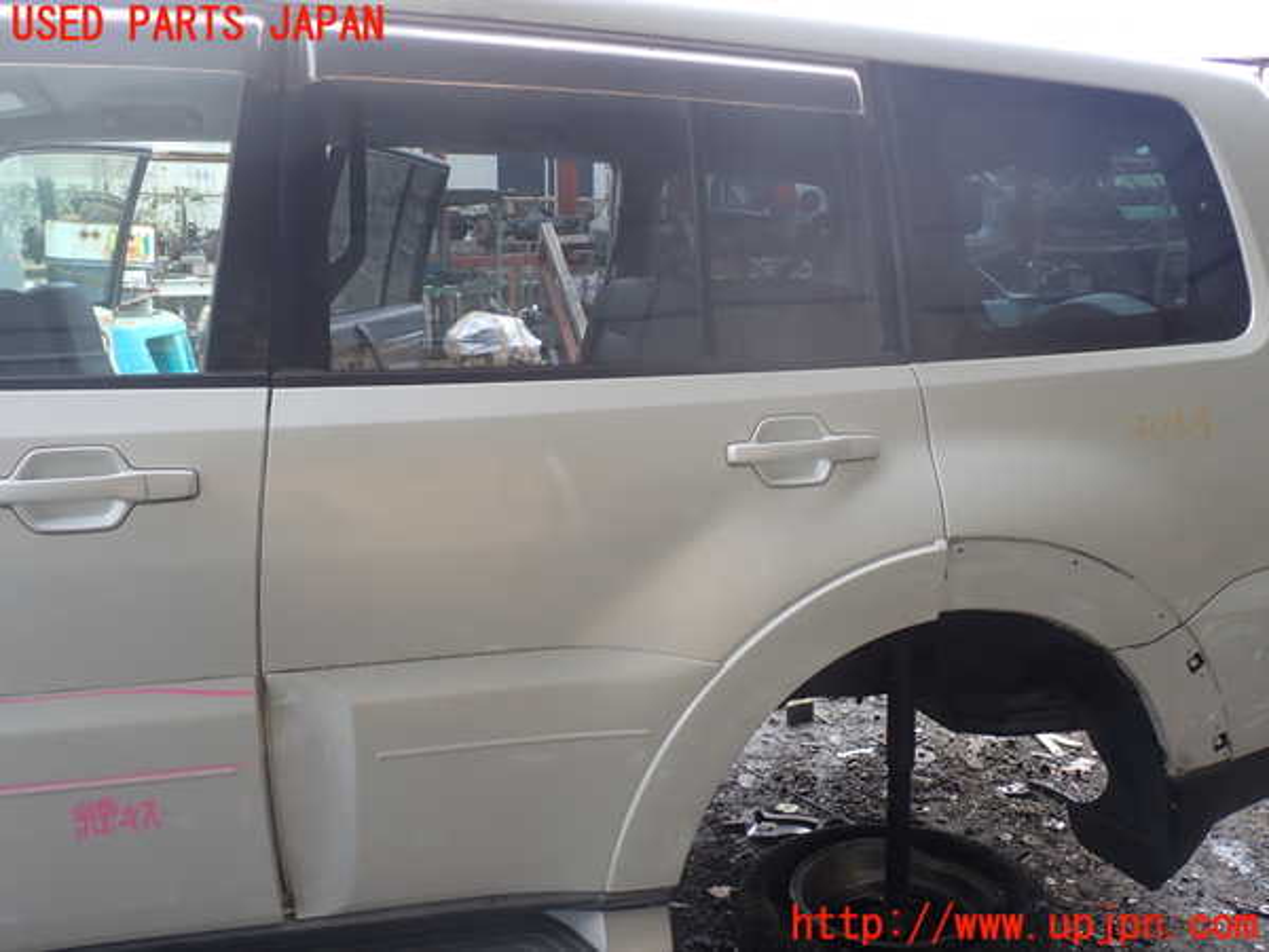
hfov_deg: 60.0
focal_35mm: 30
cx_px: 634
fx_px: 1100
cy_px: 476
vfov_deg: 46.8
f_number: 3.2
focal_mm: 5.4
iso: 100
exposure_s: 1/60
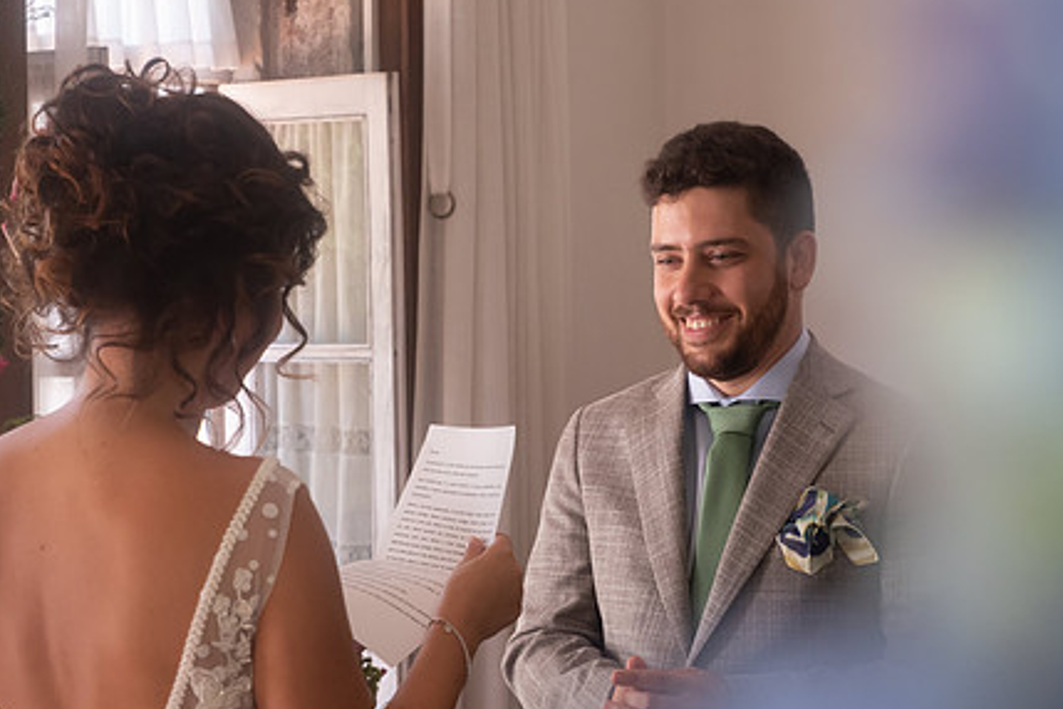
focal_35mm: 92
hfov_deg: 22.1
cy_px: 306
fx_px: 2716
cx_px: 674
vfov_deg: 14.9
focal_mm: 45
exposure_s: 1/160
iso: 1000
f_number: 6.4
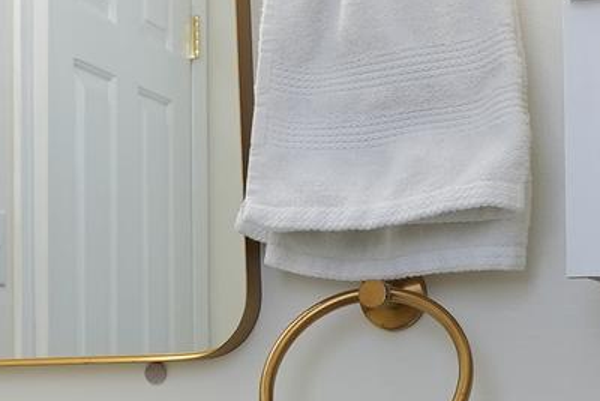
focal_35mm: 82
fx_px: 1367
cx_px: 216
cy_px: 322
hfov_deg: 24.7
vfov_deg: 16.5
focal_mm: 16
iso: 640
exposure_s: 1/80
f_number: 4.5
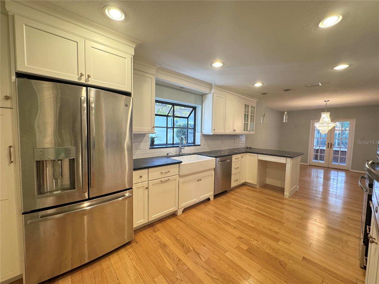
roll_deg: -1.2
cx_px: 190
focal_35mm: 14
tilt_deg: -3.9
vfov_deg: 85.7
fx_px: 153
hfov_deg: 102.1
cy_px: 142
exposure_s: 1/60
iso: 200
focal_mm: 2.22
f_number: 2.2
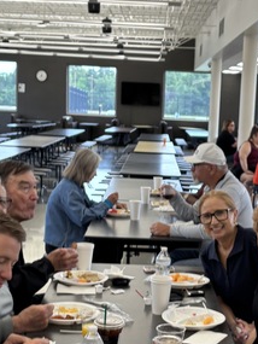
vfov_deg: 26.4
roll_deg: -2.0
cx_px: 190
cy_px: 249
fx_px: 725
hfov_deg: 20.0
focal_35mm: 73
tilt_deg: -7.9
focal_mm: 5.96
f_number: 1.6
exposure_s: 1/60
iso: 64
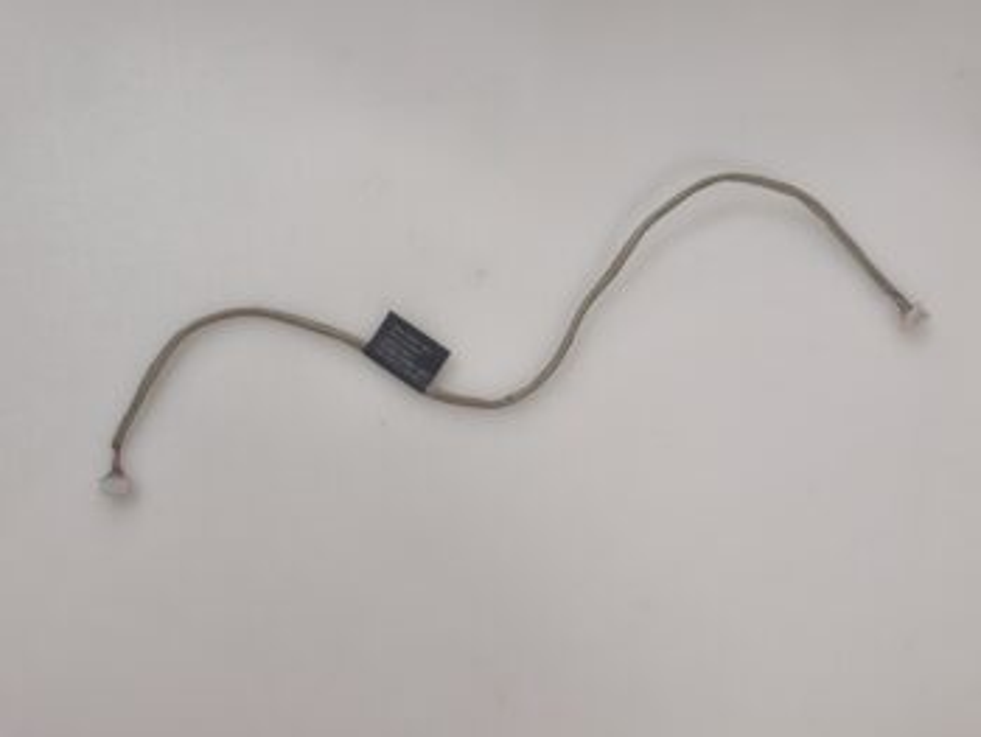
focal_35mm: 35
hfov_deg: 52.6
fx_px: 993
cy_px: 368
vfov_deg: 40.7
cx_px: 490
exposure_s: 1/50
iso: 320
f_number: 1.6
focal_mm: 6.57
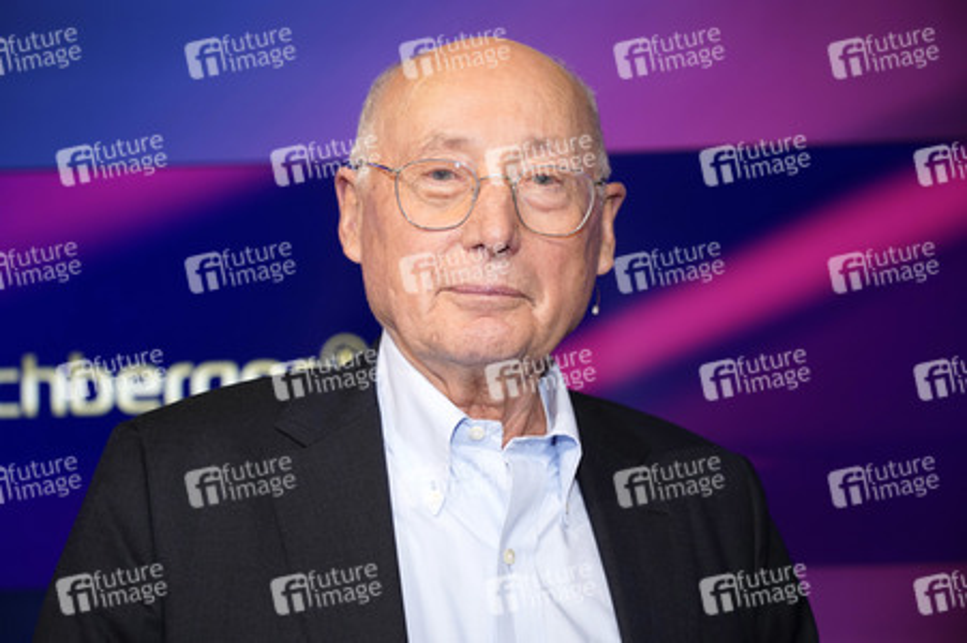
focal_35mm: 57
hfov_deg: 35.1
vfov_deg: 23.7
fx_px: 1530
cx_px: 484
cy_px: 322
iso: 1600
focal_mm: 57
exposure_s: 1/125
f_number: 4.5
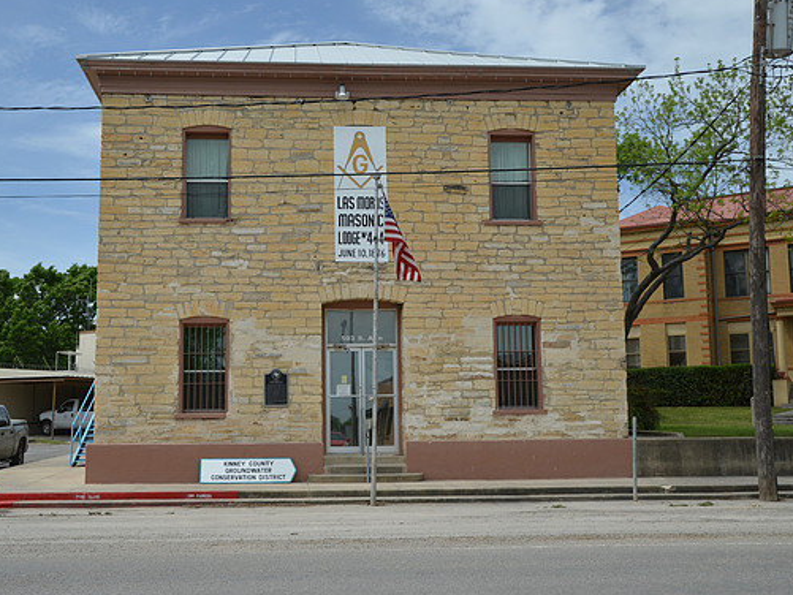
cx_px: 348
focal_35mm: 40
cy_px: 293
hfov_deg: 46.7
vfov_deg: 36.0
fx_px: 917
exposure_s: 1/250
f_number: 8
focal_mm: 24
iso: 200
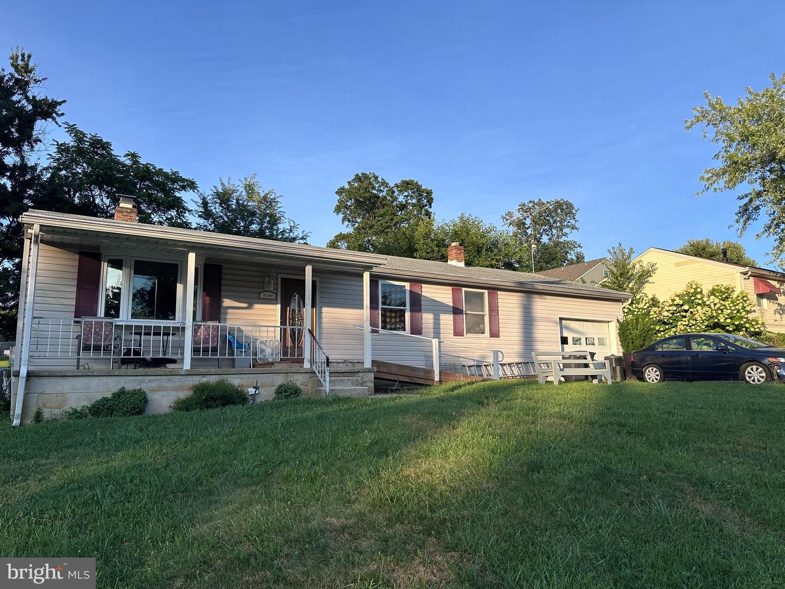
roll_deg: +0.6
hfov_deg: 71.6
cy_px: 294
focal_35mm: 24
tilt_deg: +9.5
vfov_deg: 56.8
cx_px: 392
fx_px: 544
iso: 80
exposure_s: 1/1949
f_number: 1.78
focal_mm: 6.86
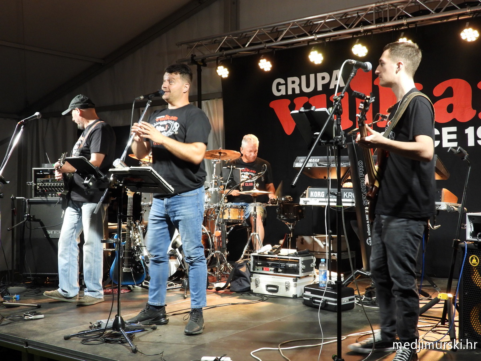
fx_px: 611
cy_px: 180
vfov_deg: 32.9
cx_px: 240
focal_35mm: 44
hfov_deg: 42.9
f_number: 3.2
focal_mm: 7.9
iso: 400
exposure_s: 1/20
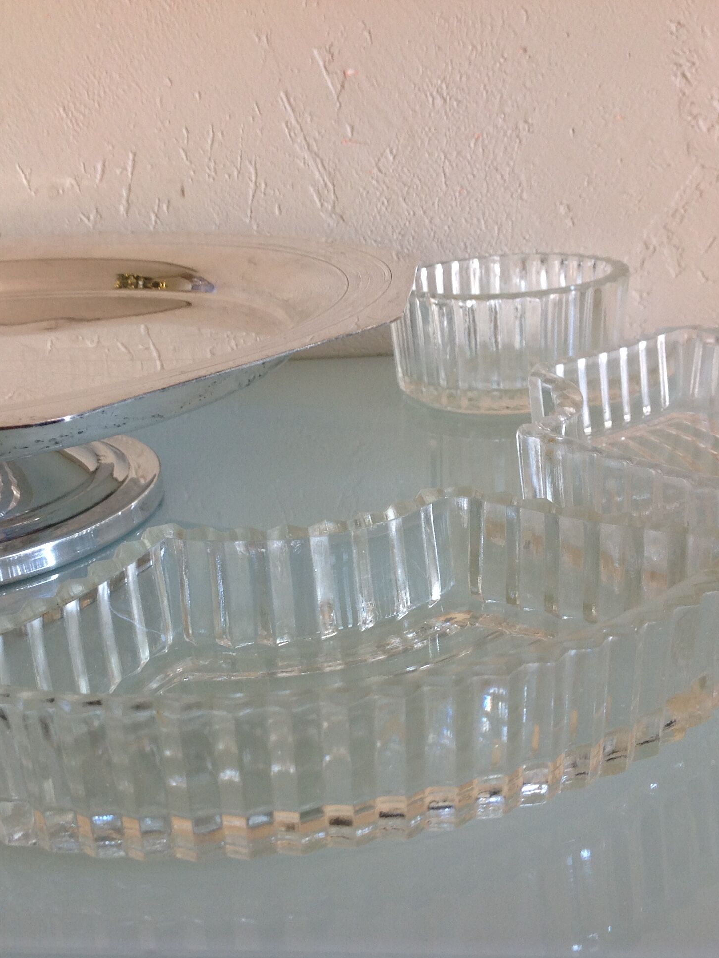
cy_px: 479
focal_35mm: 47
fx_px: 1301
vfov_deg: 40.4
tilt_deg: -19.4
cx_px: 341
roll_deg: +4.3
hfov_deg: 30.9
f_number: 2.4
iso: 50
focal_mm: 4.28
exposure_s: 1/30
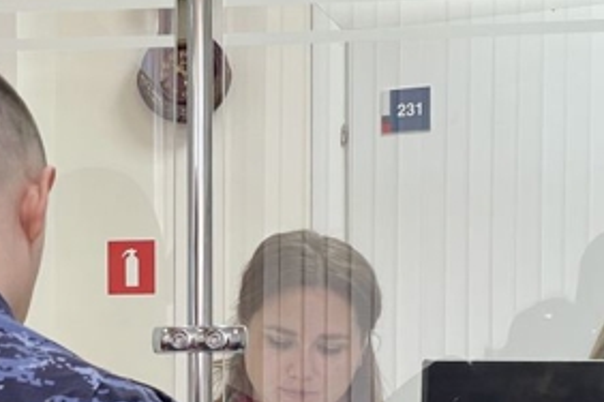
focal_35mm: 128
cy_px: 417
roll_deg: +0.6
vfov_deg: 10.6
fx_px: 2147
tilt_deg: +1.8
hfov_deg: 15.9
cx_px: 138
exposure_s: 1/100
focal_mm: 6
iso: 125
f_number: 2
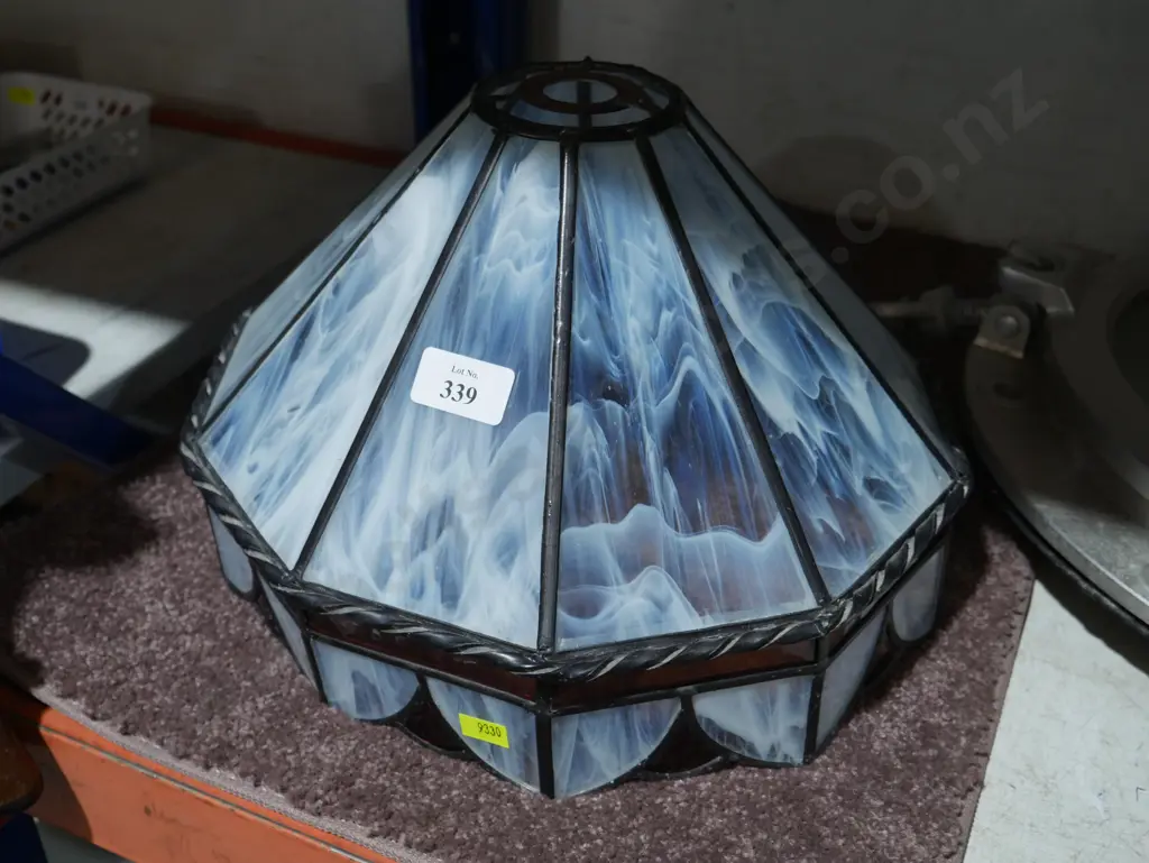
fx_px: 1328
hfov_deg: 46.8
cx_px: 574
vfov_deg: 36.0
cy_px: 432
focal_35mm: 40
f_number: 4.4
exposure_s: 1/60
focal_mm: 20
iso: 400
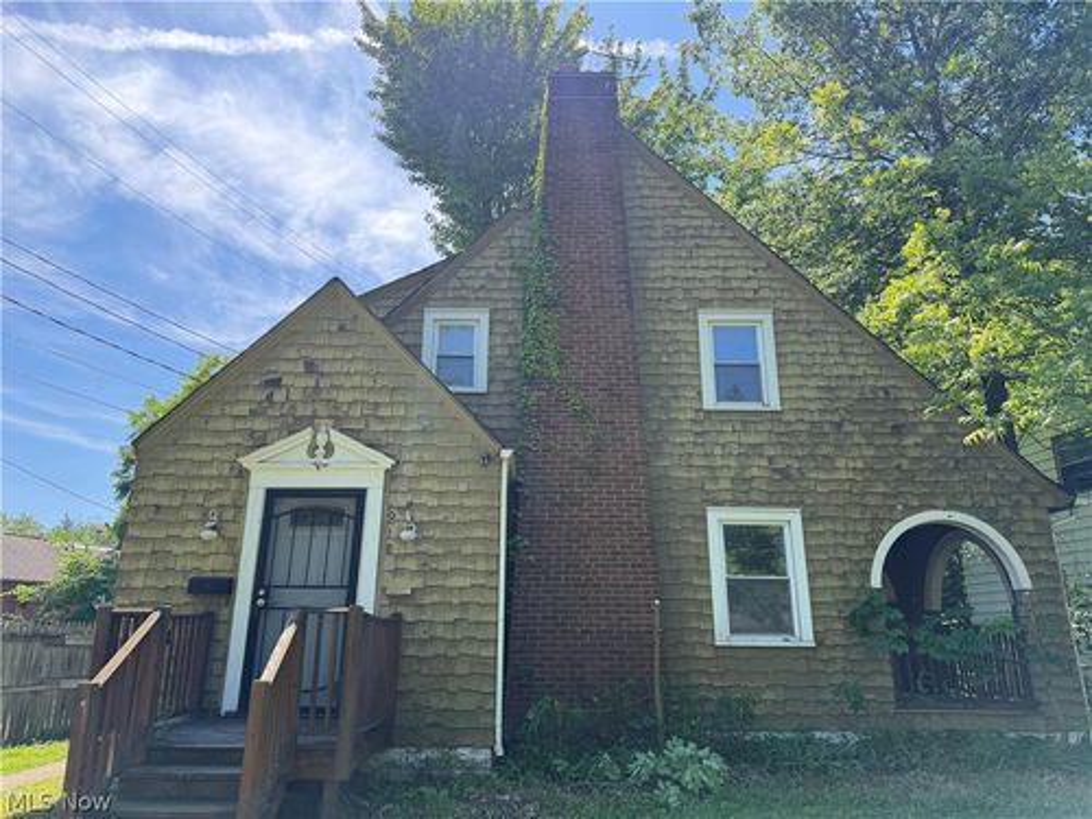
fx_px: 757
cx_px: 546
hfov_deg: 71.6
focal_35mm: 24
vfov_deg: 56.8
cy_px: 410
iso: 100
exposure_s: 1/1437
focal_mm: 6.76
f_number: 1.78
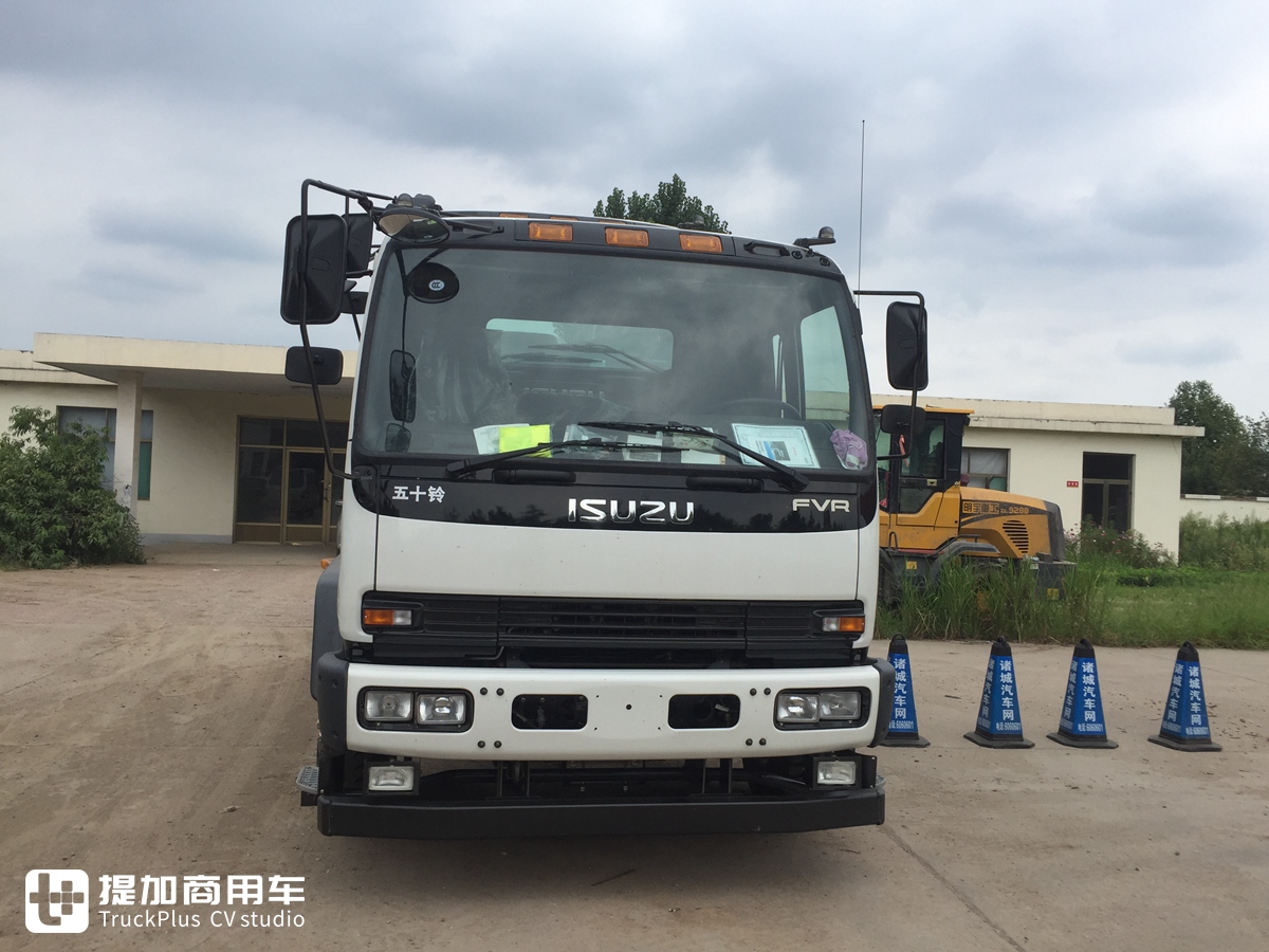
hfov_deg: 61.7
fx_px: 1063
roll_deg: -1.6
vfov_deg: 48.2
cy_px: 476
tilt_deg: +1.4
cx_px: 634
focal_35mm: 29
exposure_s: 1/1319
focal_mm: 4.15
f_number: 2.2
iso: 32
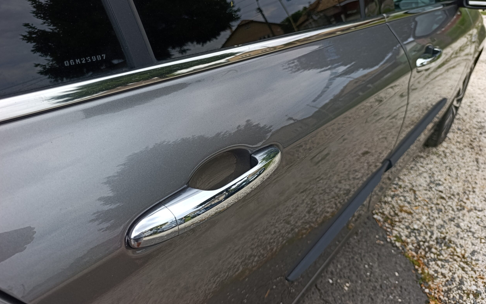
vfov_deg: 49.2
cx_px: 239
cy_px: 131
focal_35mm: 25
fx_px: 331
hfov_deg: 72.5
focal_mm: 6.14
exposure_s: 1/375
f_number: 1.6
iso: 50
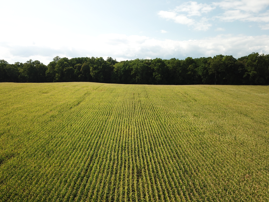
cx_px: 134
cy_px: 101
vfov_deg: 53.1
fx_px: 202
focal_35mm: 26
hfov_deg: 67.3
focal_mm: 4.73
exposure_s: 1/218
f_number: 2.2
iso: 100
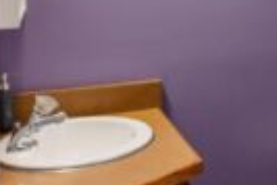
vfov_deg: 18.3
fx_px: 555
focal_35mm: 72
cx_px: 396
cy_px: -16
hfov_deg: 23.4
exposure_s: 1/2
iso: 400
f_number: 2.8
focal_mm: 24
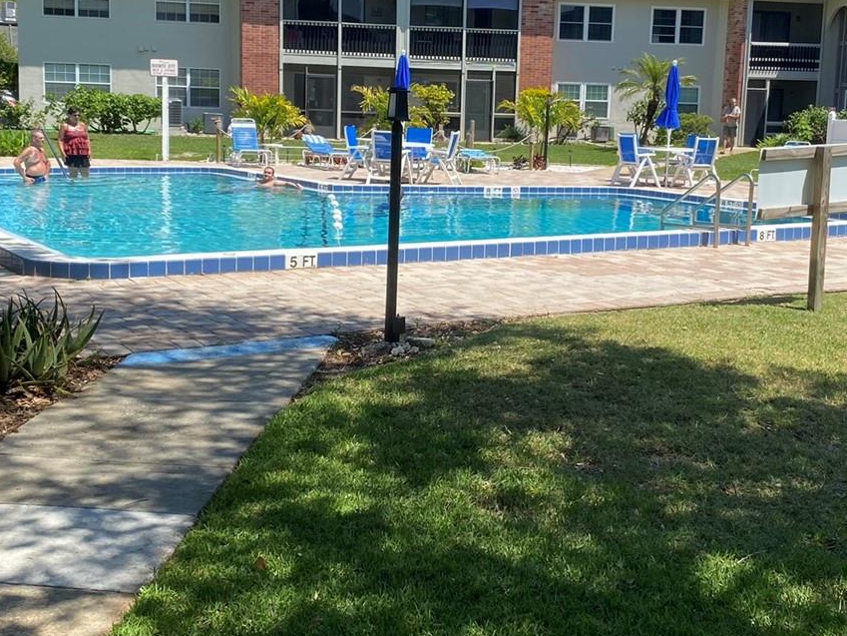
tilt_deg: -8.4
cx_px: 441
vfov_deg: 29.6
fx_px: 1199
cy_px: 258
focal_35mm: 49
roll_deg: -1.3
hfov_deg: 38.9
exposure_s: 1/1927
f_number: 1.8
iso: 32
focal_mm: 4.25
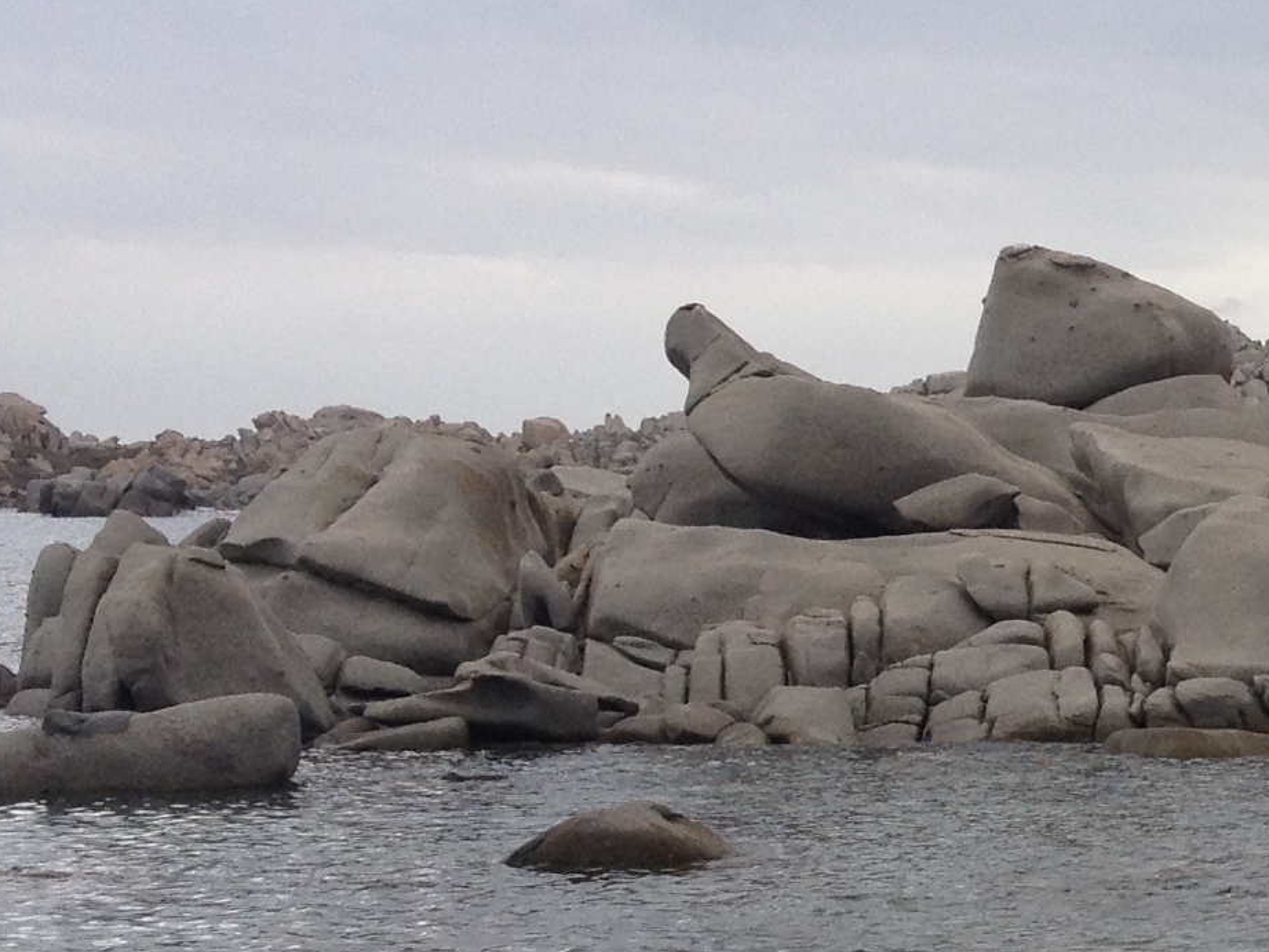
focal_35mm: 124
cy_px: 570
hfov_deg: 14.7
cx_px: 1969
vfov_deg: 12.0
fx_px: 4546
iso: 64
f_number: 2.4
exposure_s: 1/812
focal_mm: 4.28
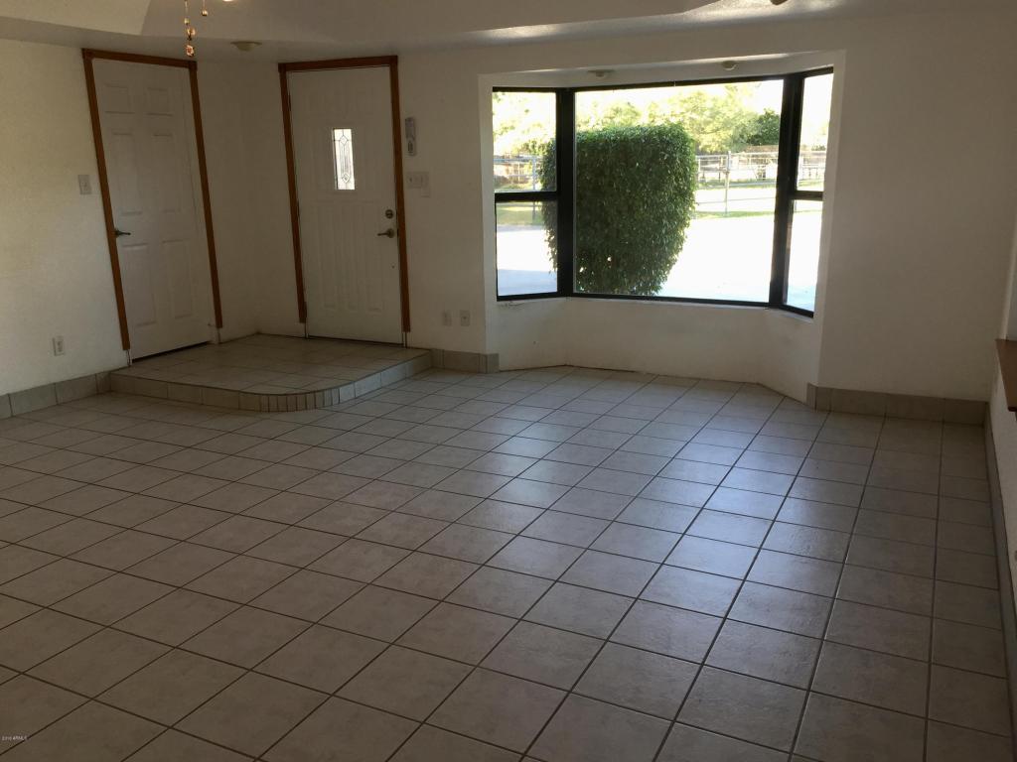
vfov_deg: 48.2
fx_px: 852
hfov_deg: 61.7
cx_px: 508
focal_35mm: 29
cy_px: 381
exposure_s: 1/60
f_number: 2.2
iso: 32
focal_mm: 4.15
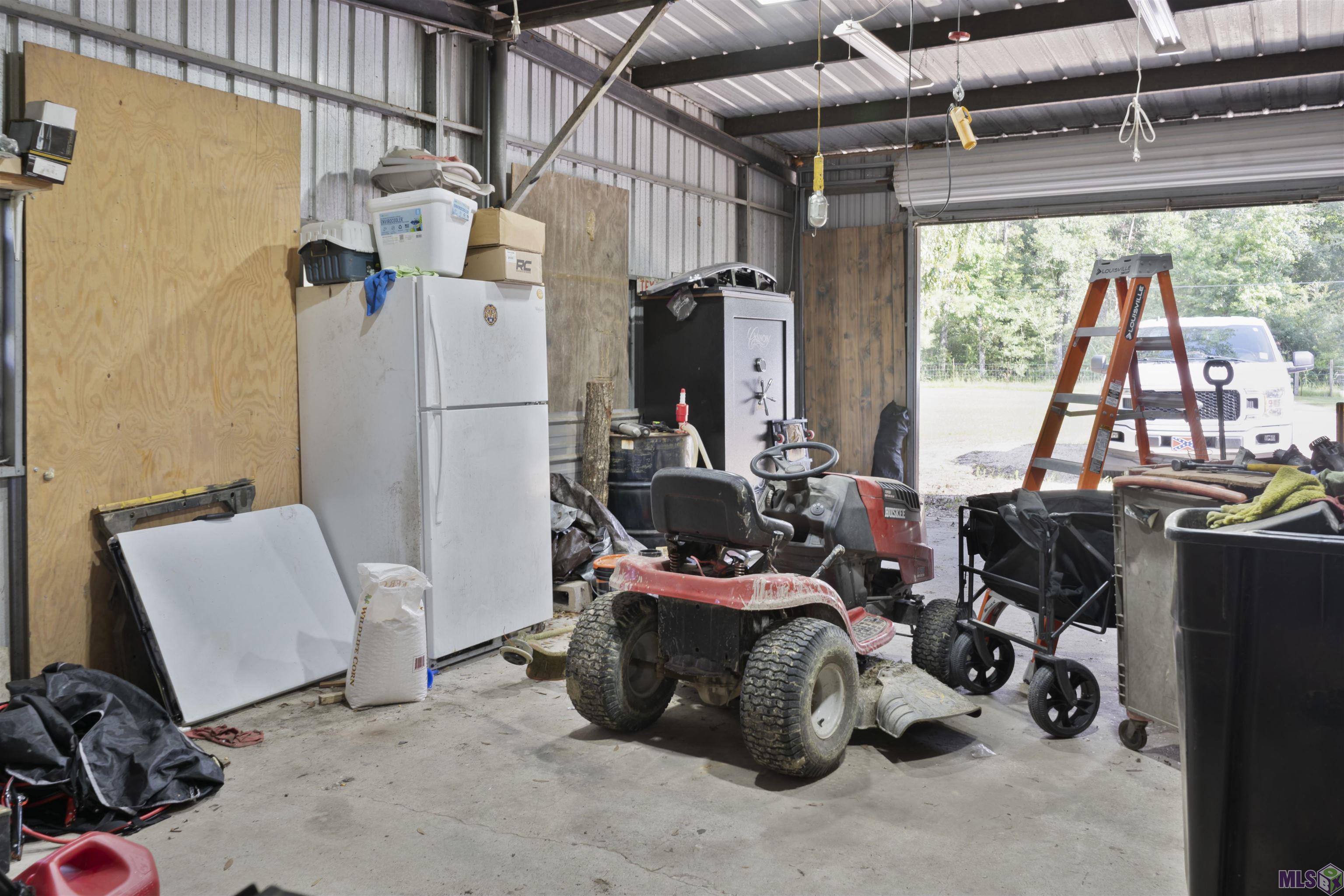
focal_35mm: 28
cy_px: 448
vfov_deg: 46.4
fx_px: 1045
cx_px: 672
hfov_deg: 65.5
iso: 100
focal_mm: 28
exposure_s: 1/1.25
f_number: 8
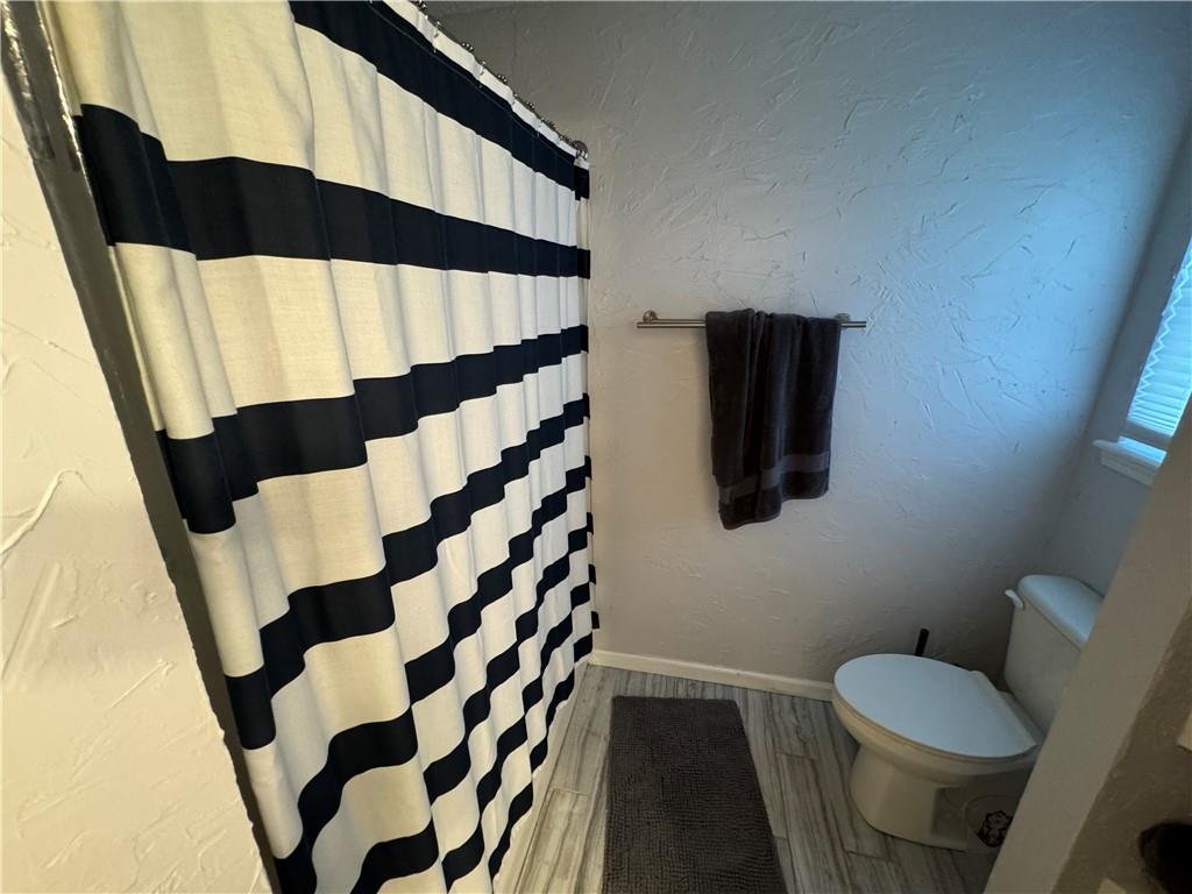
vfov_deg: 85.7
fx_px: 482
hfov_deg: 102.1
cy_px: 447
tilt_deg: -18.1
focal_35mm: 14
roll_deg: -0.7
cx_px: 596
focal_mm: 2.22
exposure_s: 1/60
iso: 640
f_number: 2.2
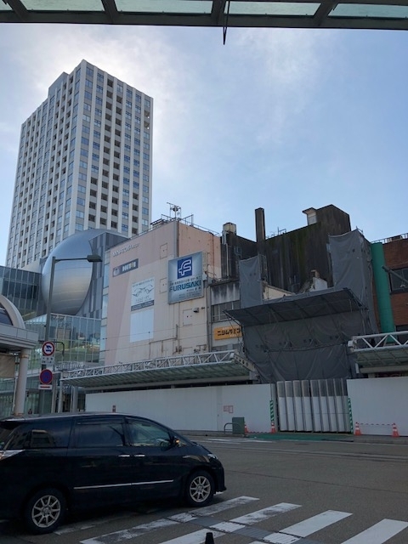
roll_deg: +1.2
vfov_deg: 61.7
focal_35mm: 29
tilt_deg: +17.7
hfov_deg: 48.2
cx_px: 204
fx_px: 456
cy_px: 272
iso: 20
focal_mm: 3.99
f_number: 1.8
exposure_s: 1/2703
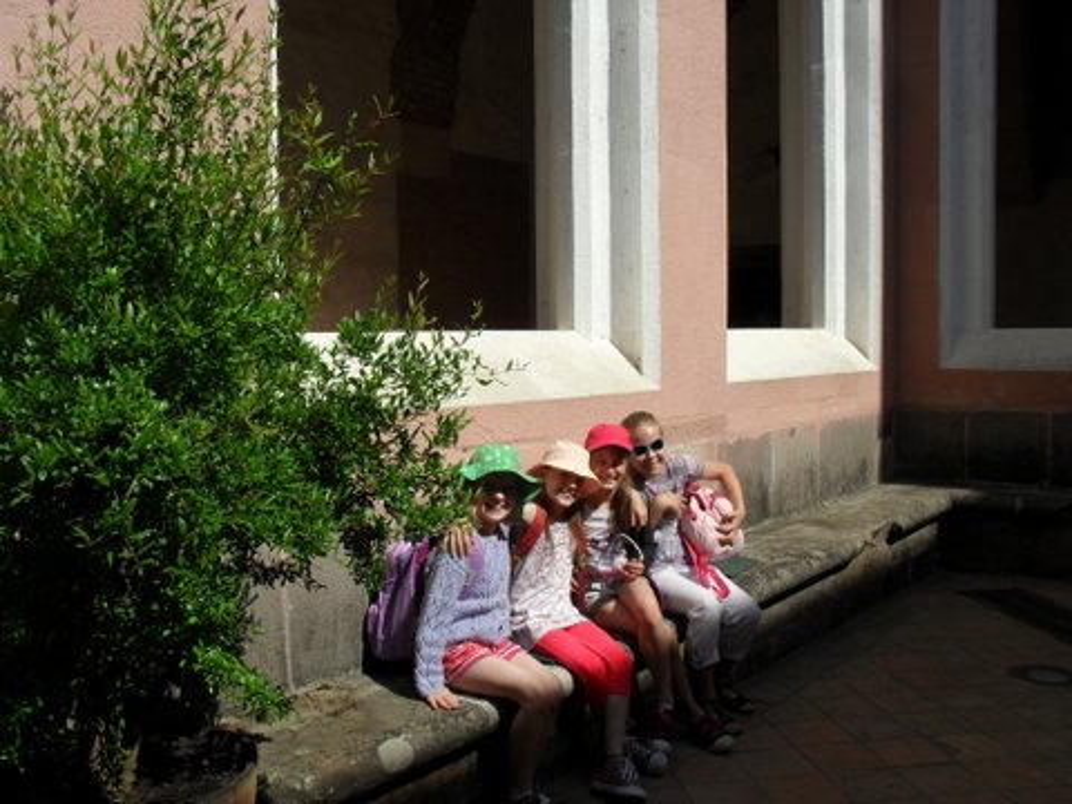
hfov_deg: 52.6
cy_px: 402
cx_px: 536
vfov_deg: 40.7
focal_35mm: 35
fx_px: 1084
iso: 100
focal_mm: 6.3
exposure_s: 1/250
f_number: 8.4
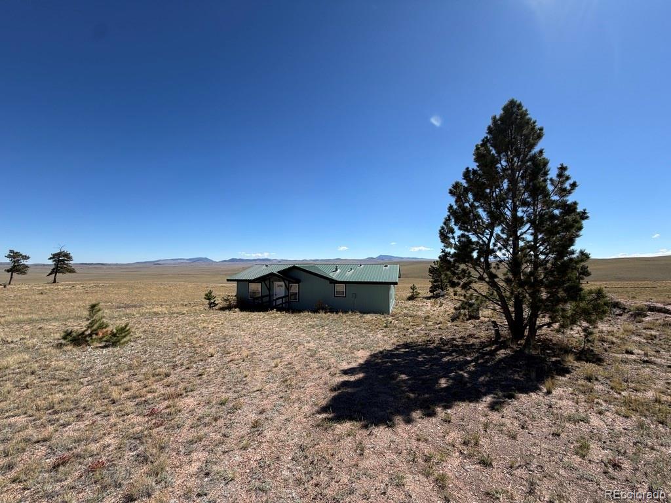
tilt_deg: +1.8
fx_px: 271
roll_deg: +0.2
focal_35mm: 14
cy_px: 252
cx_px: 336
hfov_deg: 102.1
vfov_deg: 85.7
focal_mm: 2.22
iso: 20
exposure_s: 1/955
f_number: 2.2
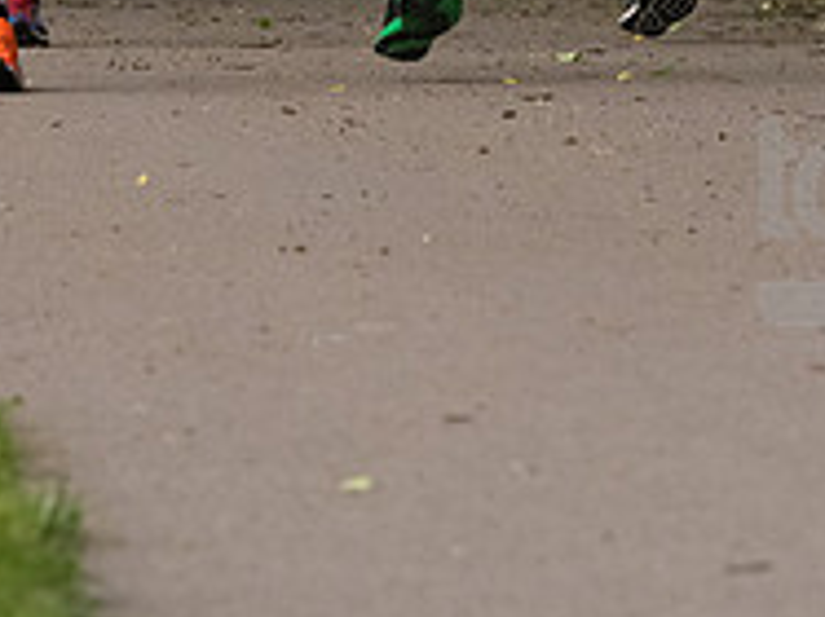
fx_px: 16529
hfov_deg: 2.9
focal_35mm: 694
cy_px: -242
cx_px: 377
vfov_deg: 2.1
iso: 4000
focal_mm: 200
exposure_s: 1/1600
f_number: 7.1
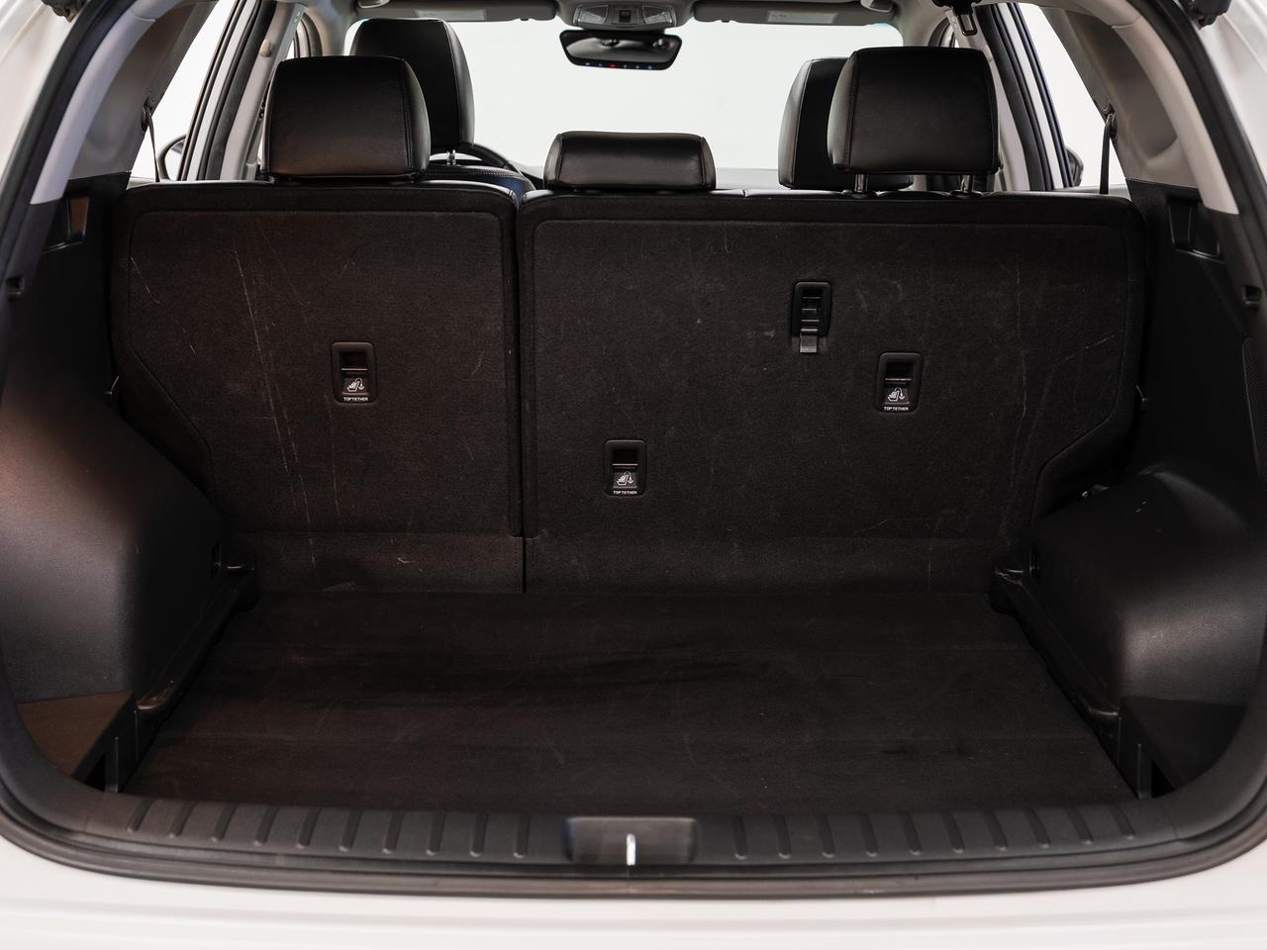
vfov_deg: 30.8
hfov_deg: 40.3
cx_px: 634
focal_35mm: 47
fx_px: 1726
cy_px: 475
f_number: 5.6
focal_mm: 43.6
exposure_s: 1/2
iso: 100
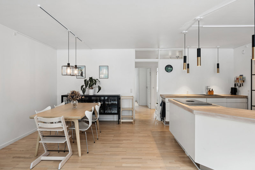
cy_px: 85
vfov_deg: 59.5
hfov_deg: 81.2
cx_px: 128
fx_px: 149
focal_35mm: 21
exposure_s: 1/2
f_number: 11
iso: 125
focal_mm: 21
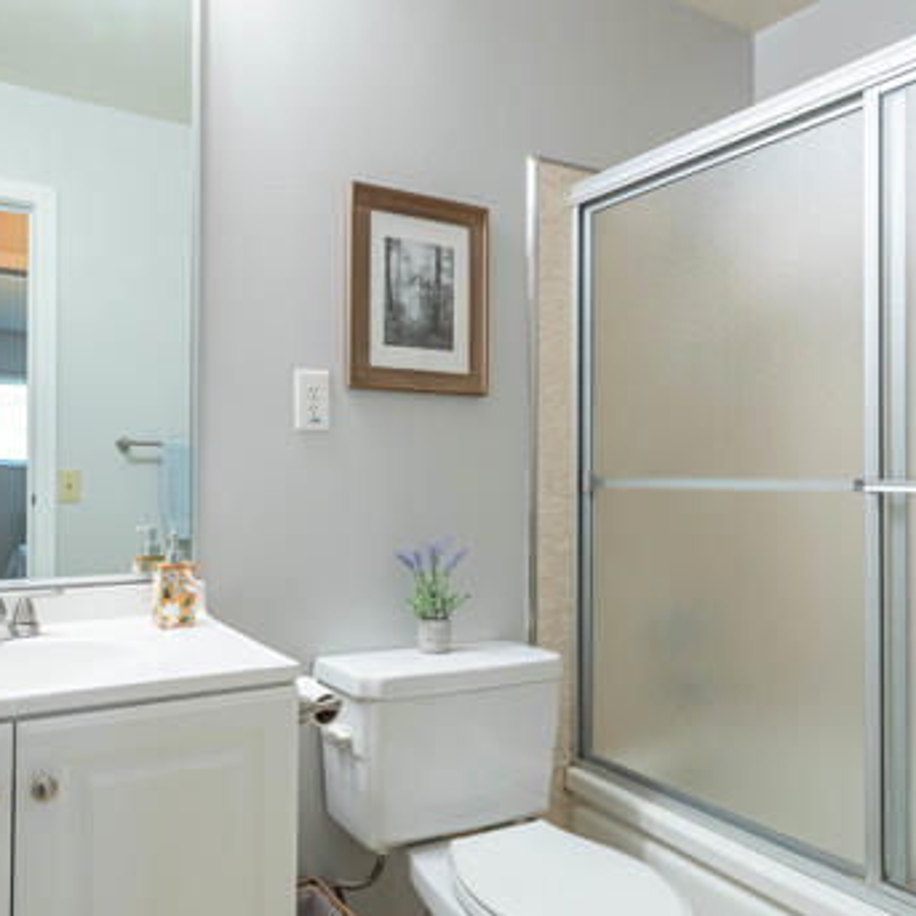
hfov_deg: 58.4
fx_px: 808
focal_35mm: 27
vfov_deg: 59.1
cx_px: 350
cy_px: 463
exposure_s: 1/400
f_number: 5
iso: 400
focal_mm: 17
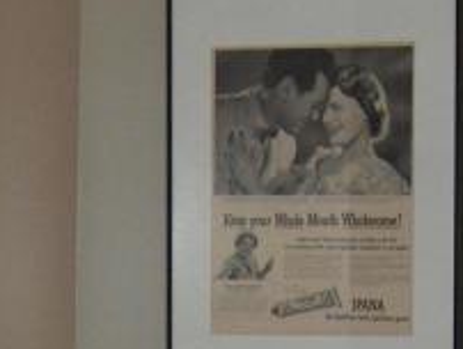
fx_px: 2638
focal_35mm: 197
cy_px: 580
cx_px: 171
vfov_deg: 7.4
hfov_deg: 10.0
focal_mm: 8
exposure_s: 1/60
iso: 100
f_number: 2.8
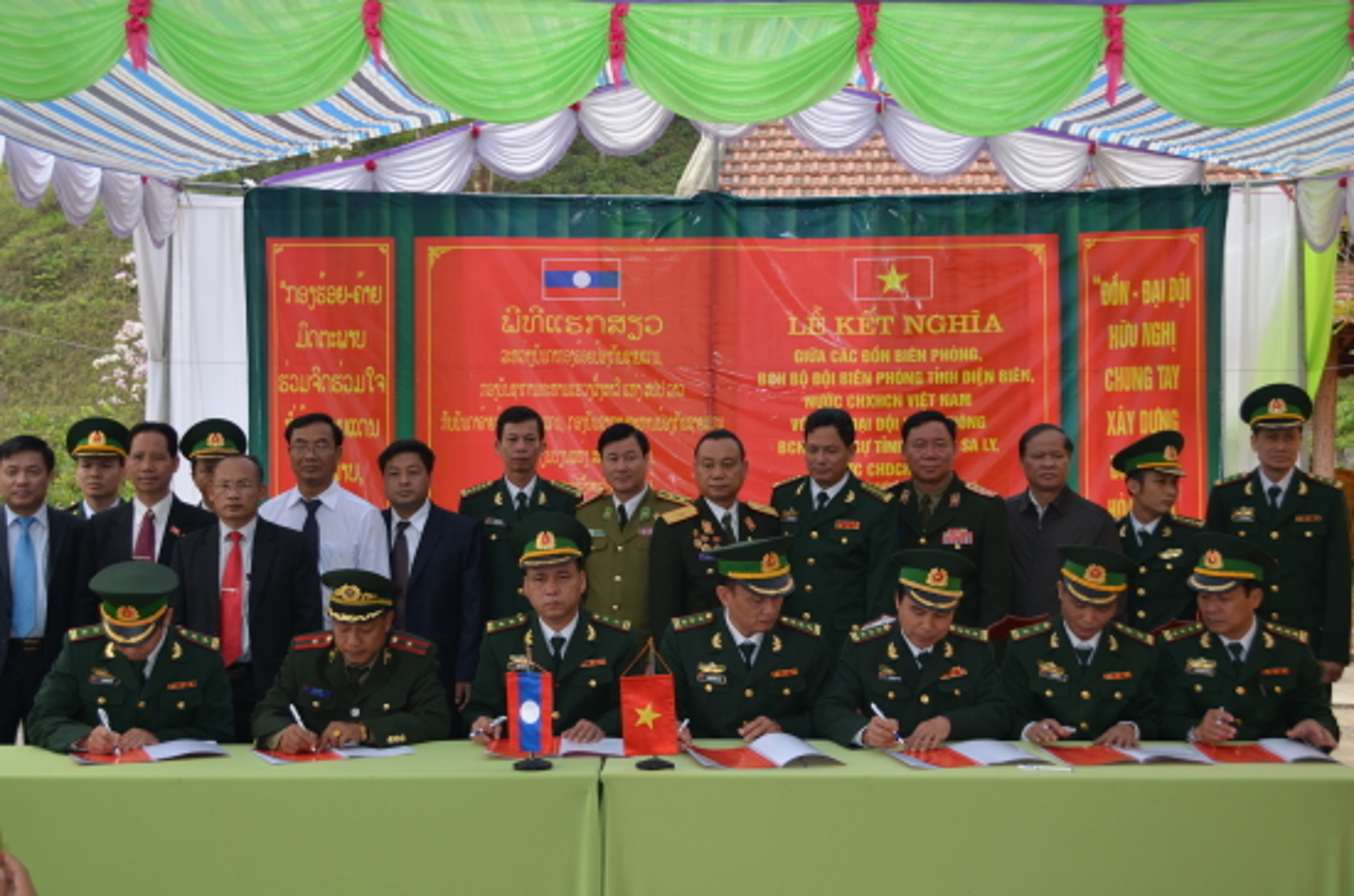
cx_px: 677
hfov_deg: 41.2
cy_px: 448
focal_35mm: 48
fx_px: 1801
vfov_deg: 27.9
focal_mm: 32
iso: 160
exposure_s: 1/200
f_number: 4.8
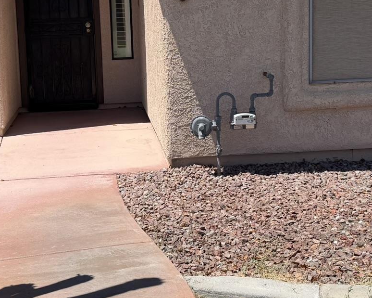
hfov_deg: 30.5
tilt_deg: -6.2
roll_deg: +1.8
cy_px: 72
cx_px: 173
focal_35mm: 62
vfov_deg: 24.3
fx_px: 683
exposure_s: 1/4673
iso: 80
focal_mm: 6.76
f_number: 1.78
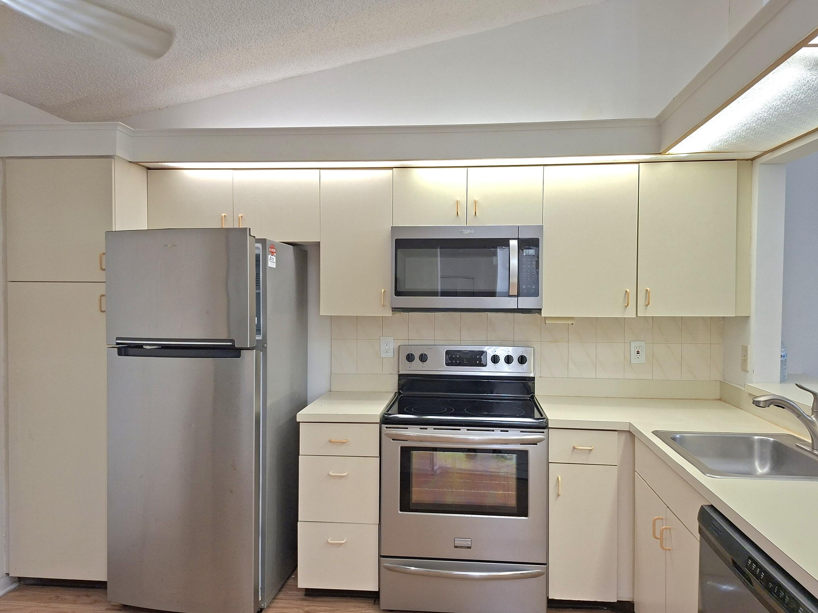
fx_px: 567
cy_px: 313
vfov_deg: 56.8
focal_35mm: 24
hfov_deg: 71.6
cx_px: 426
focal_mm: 5.54
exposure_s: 1/120
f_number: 1.8
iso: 80
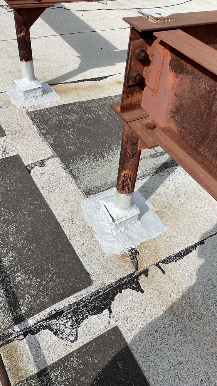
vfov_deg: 66.0
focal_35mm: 29
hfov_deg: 40.2
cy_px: 197
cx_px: 120
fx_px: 296
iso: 32
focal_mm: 4.2
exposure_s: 1/4292
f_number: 1.6
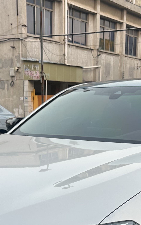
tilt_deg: -15.8
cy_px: 215
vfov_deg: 28.6
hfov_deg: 19.1
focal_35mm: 68
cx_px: 65
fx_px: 418
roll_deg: +0.1
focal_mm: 6.86
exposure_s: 1/98
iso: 50
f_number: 1.78
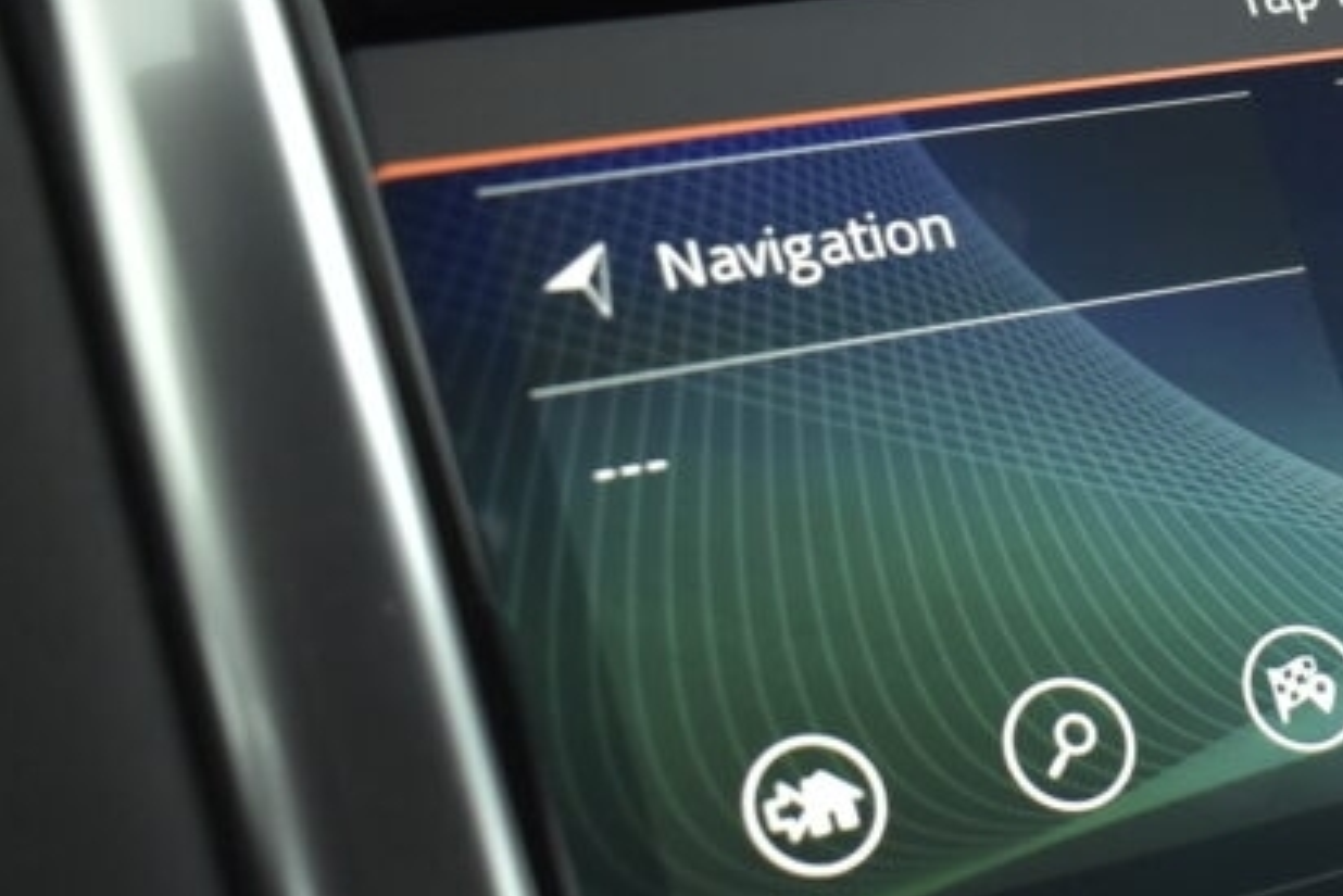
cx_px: 1552
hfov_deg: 23.9
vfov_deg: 17.3
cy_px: 681
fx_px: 2920
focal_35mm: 78
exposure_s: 1/125
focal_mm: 21
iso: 1600
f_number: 3.8
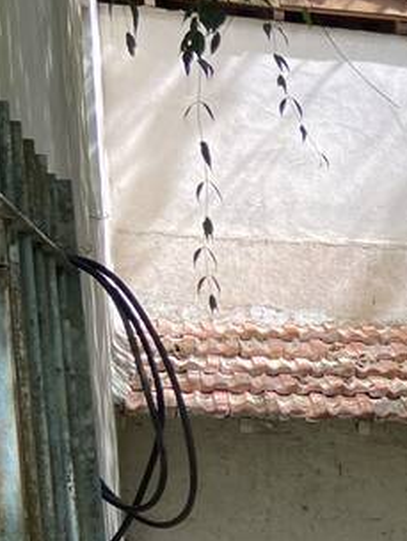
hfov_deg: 14.5
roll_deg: +0.0
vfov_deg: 19.7
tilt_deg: -10.0
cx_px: 684
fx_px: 1441
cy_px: 695
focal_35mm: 92
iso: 32
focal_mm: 4.25
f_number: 1.8
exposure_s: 1/248
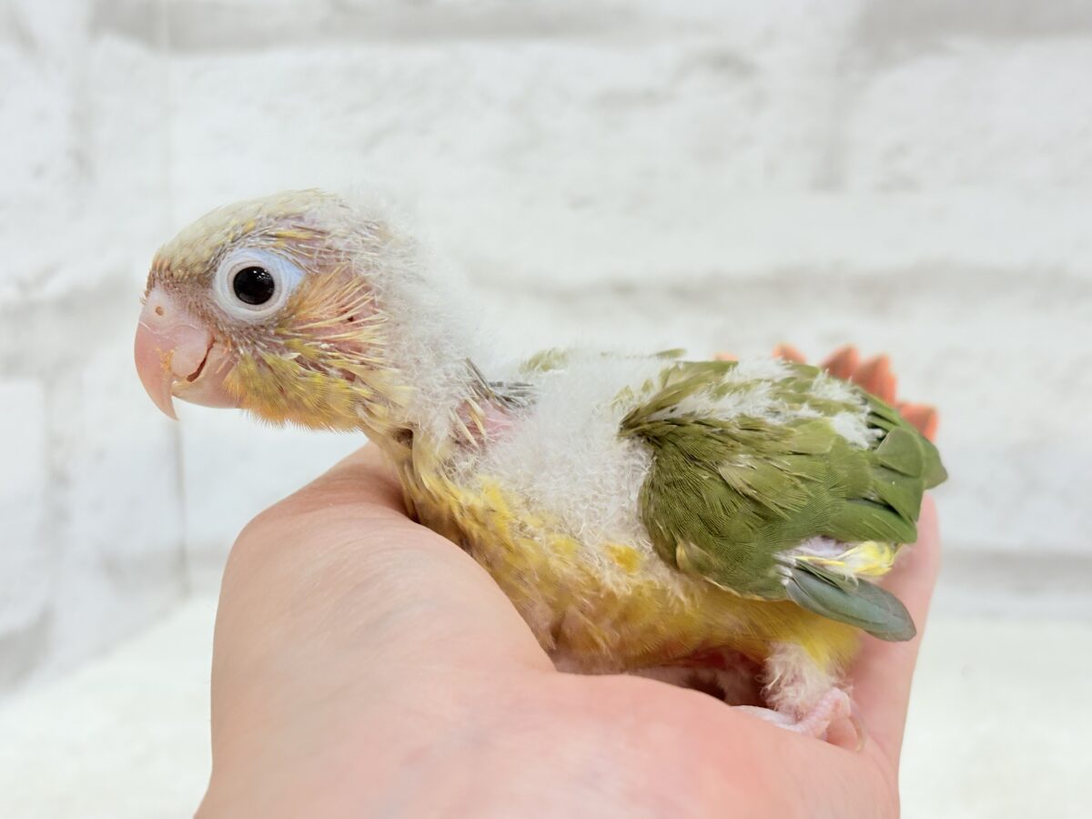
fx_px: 1640
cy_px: 410
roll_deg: +1.3
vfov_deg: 28.0
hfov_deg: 36.8
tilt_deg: -6.4
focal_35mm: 52
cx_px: 546
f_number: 1.6
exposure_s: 1/100
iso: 64
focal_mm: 5.96
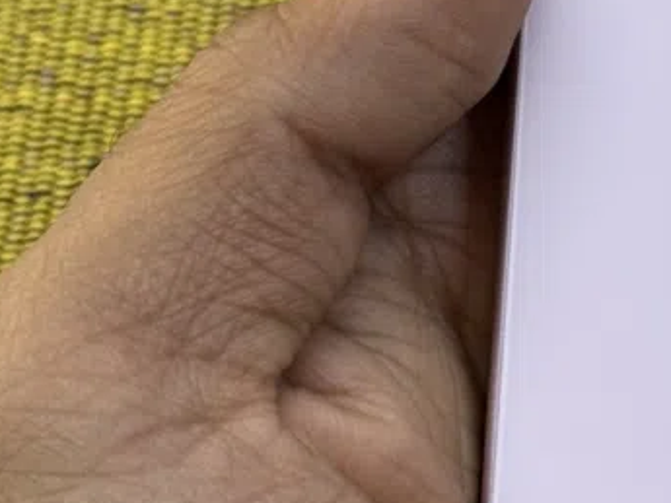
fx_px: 3684
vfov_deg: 7.8
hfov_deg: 10.2
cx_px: 912
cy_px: 40
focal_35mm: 190
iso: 80
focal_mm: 6.76
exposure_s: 1/100
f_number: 1.78
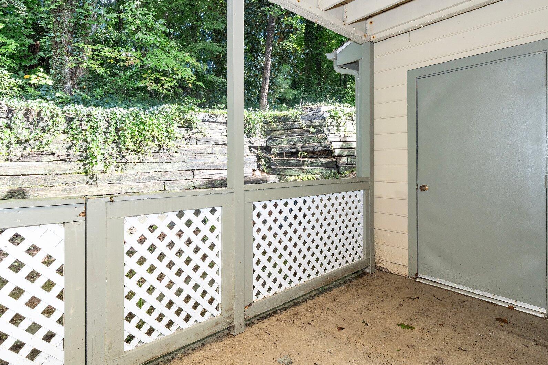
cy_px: 179
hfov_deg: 89.6
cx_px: 243
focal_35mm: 18
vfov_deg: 67.4
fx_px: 274
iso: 640
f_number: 11
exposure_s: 1/125
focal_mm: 14
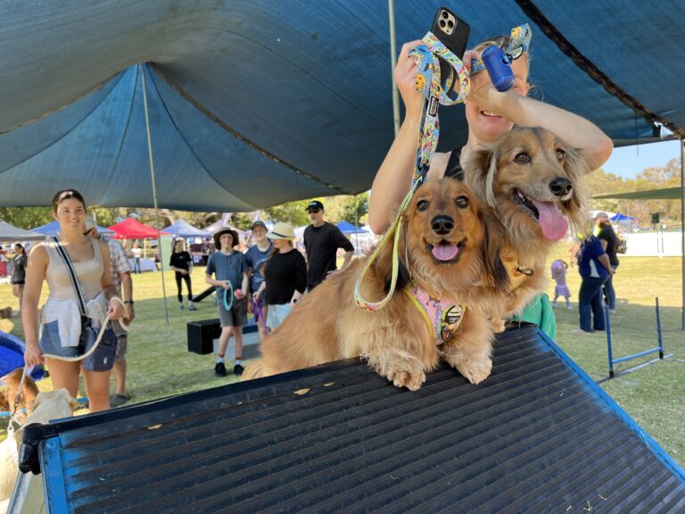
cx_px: 342
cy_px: 257
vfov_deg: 53.1
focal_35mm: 26
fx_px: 515
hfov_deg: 67.3
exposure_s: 1/461
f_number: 1.6
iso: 50
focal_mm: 5.1
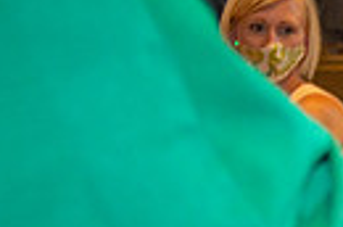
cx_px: 691
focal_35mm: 188
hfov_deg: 10.1
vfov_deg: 7.1
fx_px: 1787
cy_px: 354
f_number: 5
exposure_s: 1/200
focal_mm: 42
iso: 1600
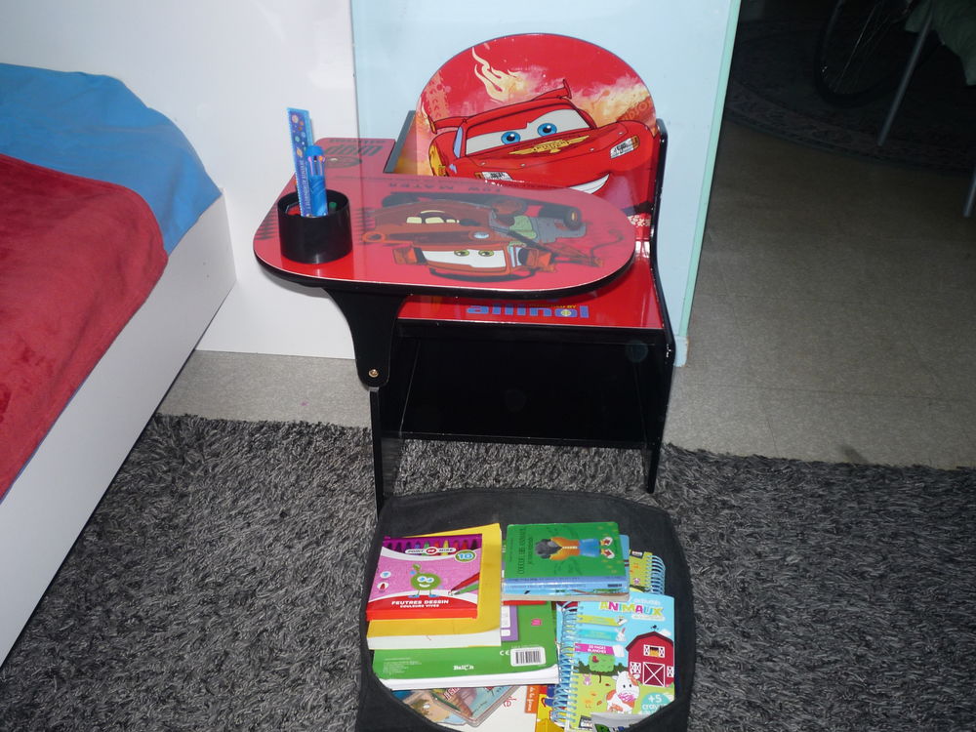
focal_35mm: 32
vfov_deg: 44.2
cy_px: 366
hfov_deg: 56.8
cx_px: 488
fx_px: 902
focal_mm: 5.2
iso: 100
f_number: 3.3
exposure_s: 1/30
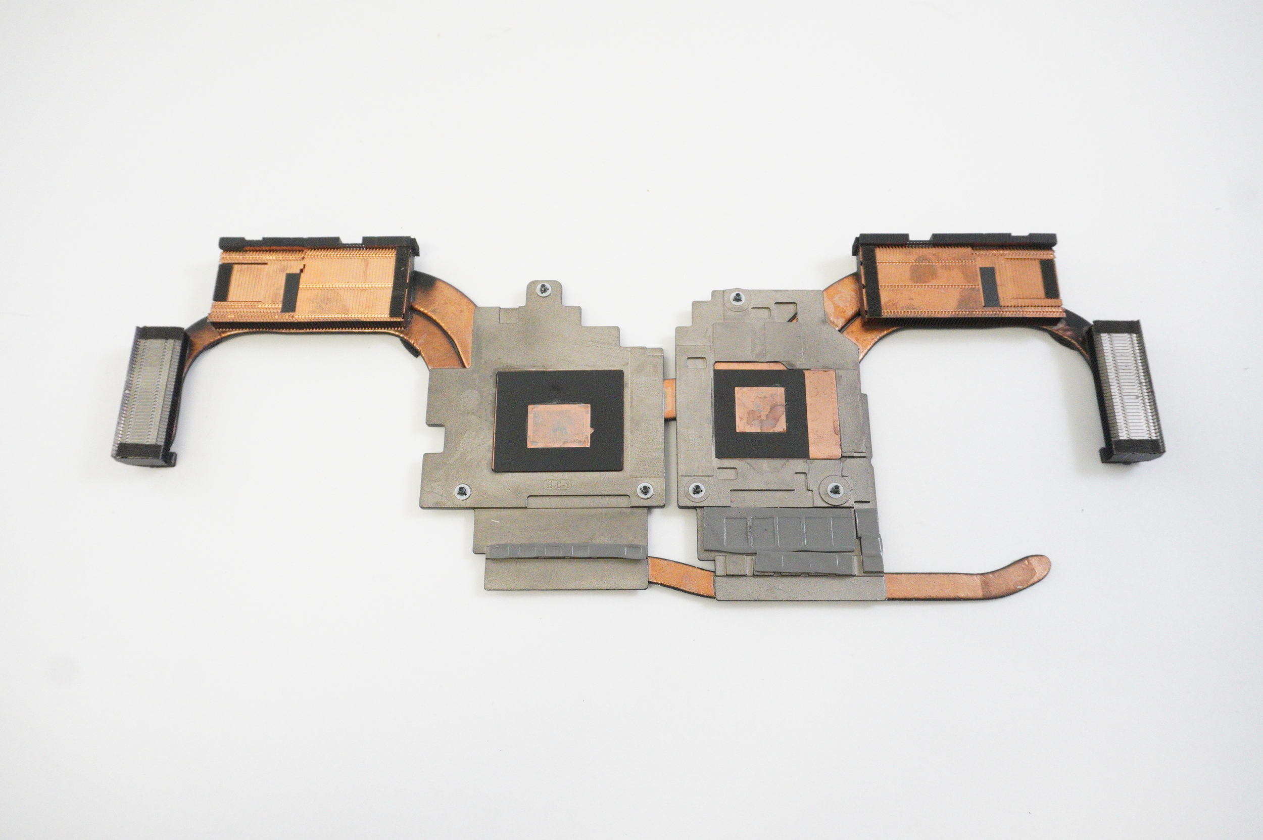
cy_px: 420
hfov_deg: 59.5
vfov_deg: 41.6
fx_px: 1104
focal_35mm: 32
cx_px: 632
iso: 6400
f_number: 6.3
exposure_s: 1/200
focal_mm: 21
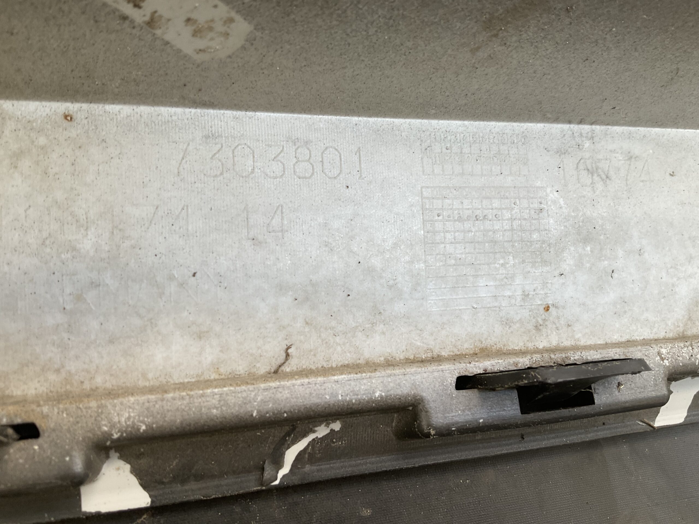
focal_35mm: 29
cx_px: 350
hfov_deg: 61.7
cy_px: 262
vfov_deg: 48.2
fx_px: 586
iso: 50
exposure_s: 1/120
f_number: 1.8
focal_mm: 3
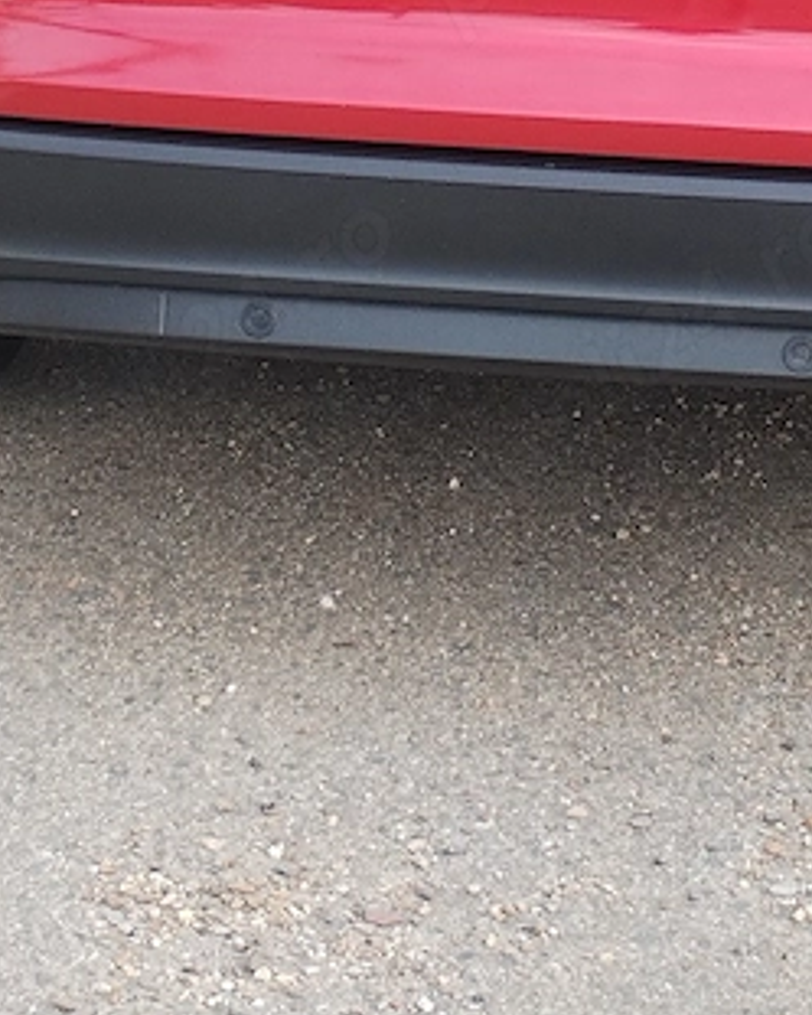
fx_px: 3843
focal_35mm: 128
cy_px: -29
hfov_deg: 12.1
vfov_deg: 14.8
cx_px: 411
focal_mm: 4.75
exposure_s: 1/120
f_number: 1.8
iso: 151
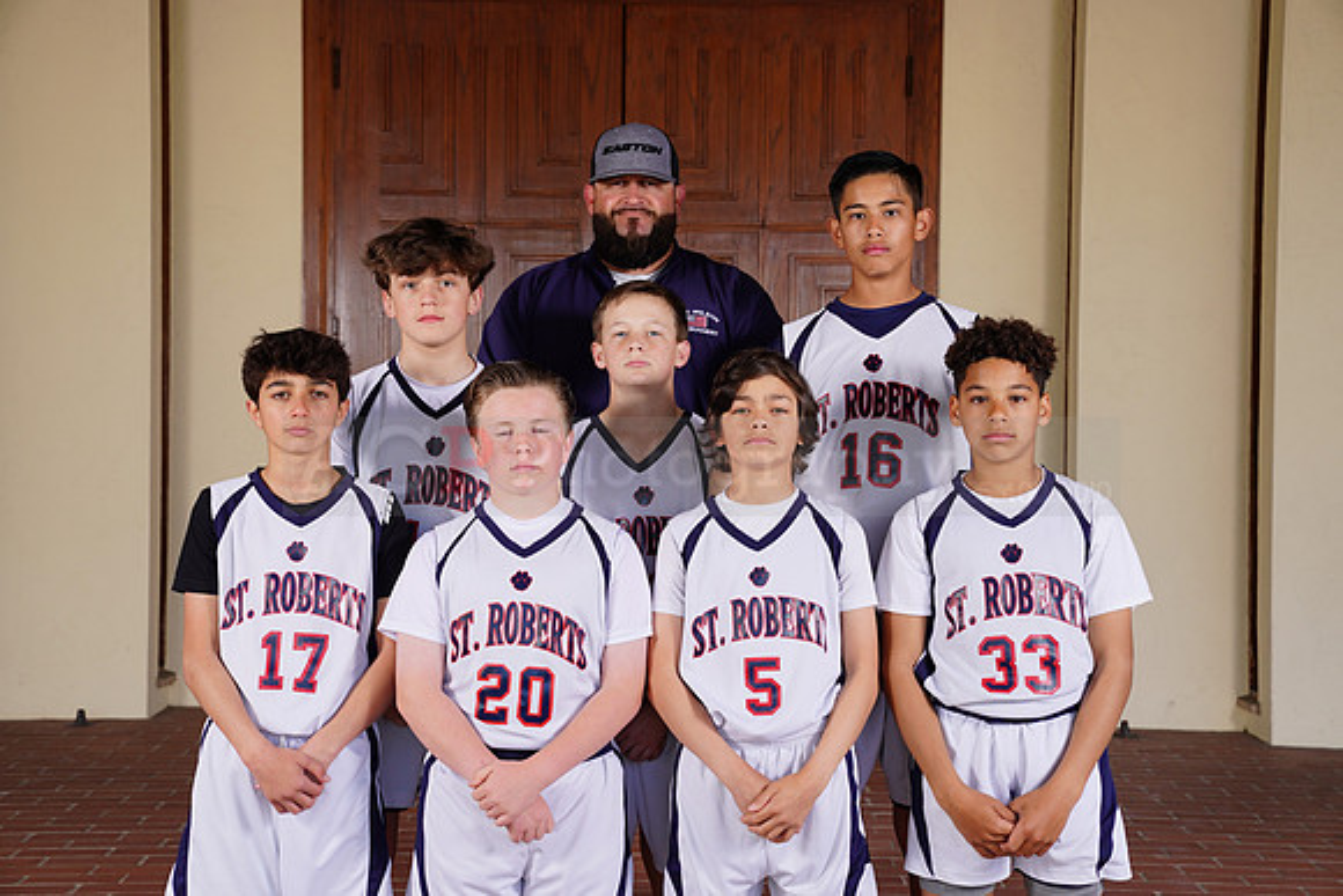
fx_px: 2612
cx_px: 672
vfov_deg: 19.5
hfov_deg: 28.8
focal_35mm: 70
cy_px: 448
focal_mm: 70
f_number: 6.3
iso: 200
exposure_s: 1/200
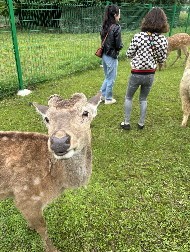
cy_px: 126
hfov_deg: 53.1
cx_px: 95
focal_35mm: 26
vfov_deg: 67.3
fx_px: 190
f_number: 1.6
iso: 40
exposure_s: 1/212
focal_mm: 5.96
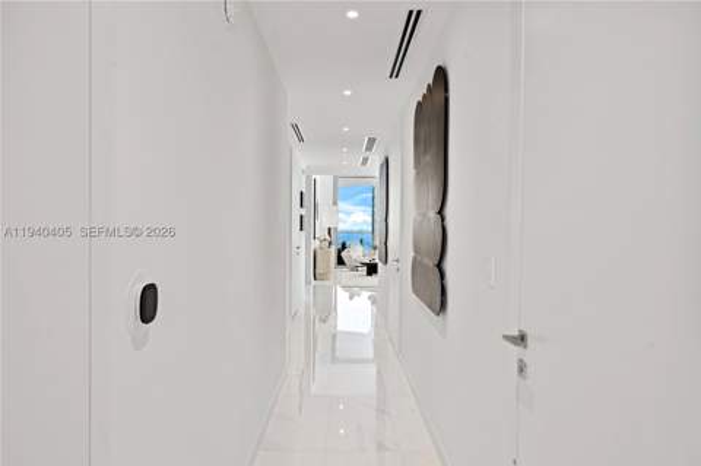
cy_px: 233
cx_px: 350
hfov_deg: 73.8
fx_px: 467
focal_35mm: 24
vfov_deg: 53.0
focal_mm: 24
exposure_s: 1/20
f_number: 8
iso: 320
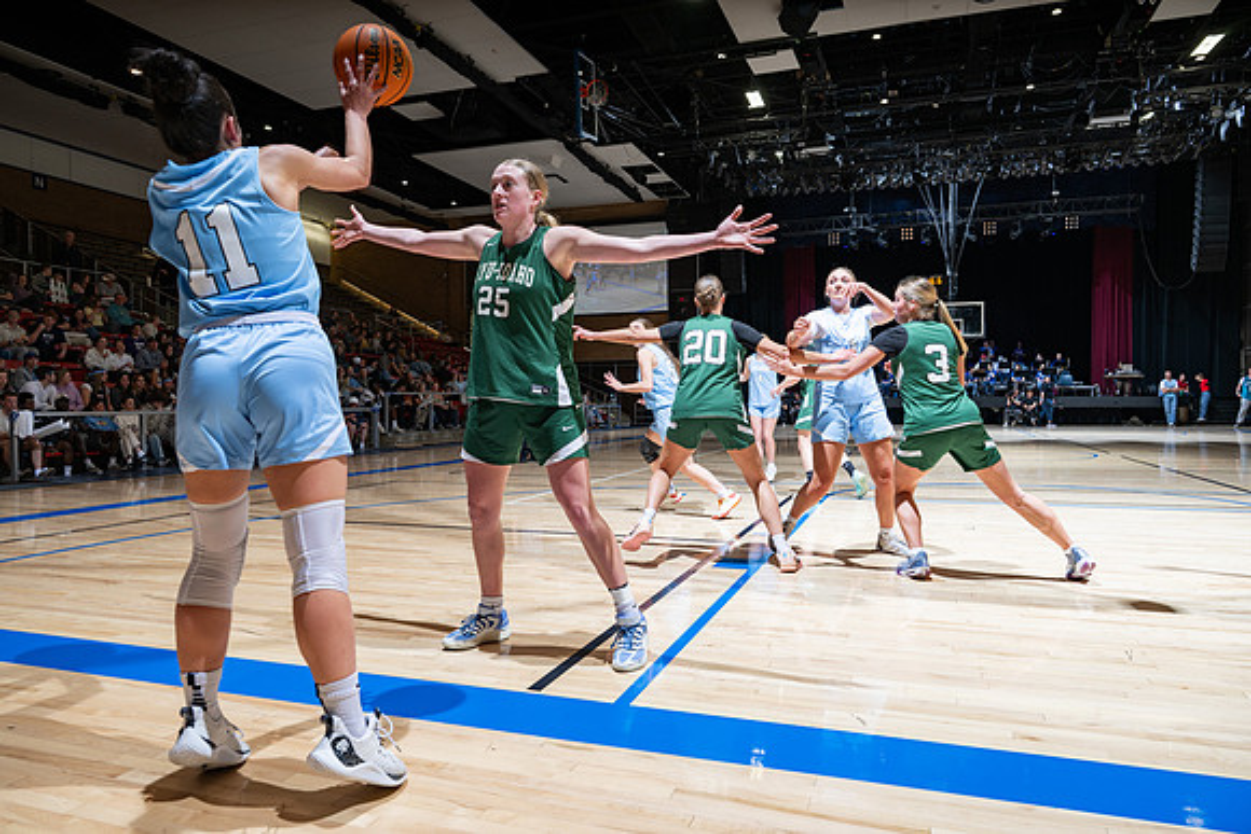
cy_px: 417
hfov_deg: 73.7
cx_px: 626
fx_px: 834
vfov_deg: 53.2
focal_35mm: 24
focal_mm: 24
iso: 80
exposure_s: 1/125
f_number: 4.5
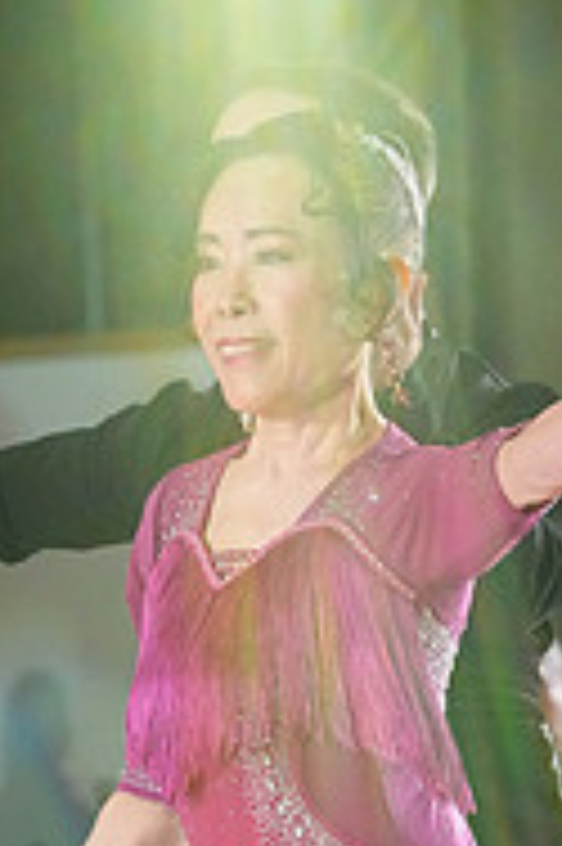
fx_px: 12480
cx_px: 416
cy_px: 1044
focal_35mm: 532
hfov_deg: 2.6
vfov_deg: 3.9
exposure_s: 1/400
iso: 8000
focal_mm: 172
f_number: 6.3
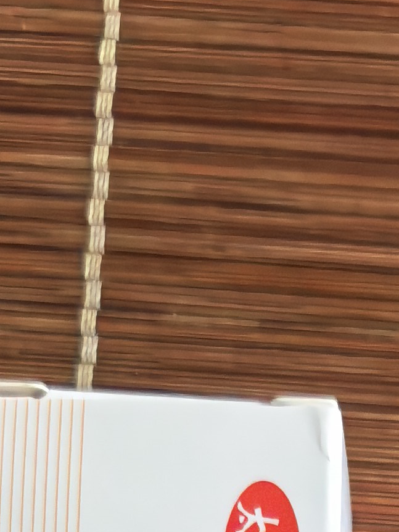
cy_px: 1107
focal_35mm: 114
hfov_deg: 12.6
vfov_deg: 14.1
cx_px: 498
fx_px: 1751
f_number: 2
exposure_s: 1/767
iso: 1250
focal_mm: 5.75
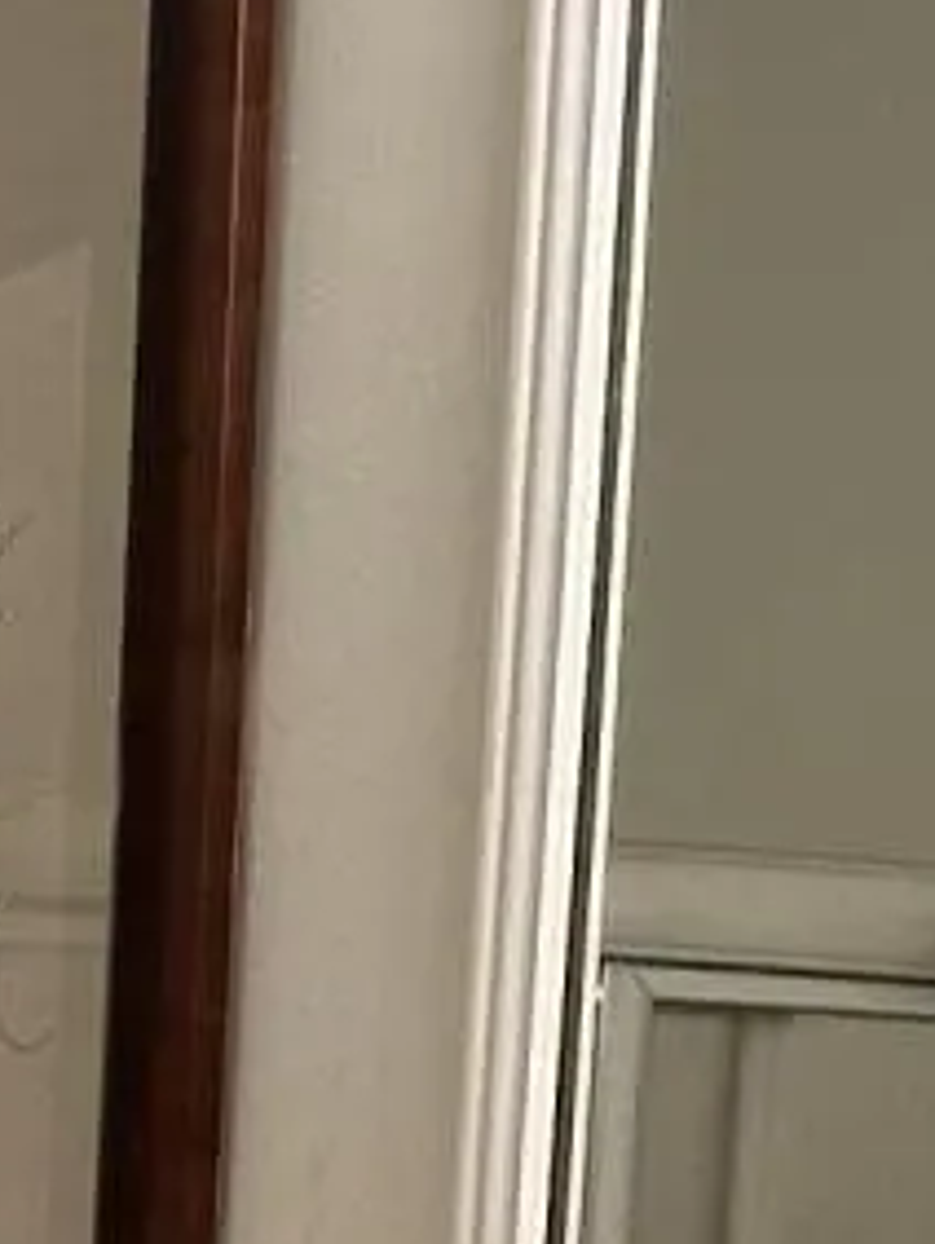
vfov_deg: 10.6
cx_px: -838
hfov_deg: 8.4
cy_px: 2567
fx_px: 6113
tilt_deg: -7.8
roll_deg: -4.2
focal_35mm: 170
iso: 160
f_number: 1.78
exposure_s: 1/120
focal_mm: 6.86
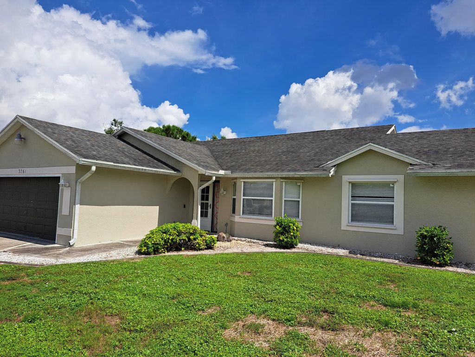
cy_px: 178
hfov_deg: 71.6
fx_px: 329
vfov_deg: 56.8
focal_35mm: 24
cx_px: 238
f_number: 1.8
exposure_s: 1/2639
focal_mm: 5.23
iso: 50
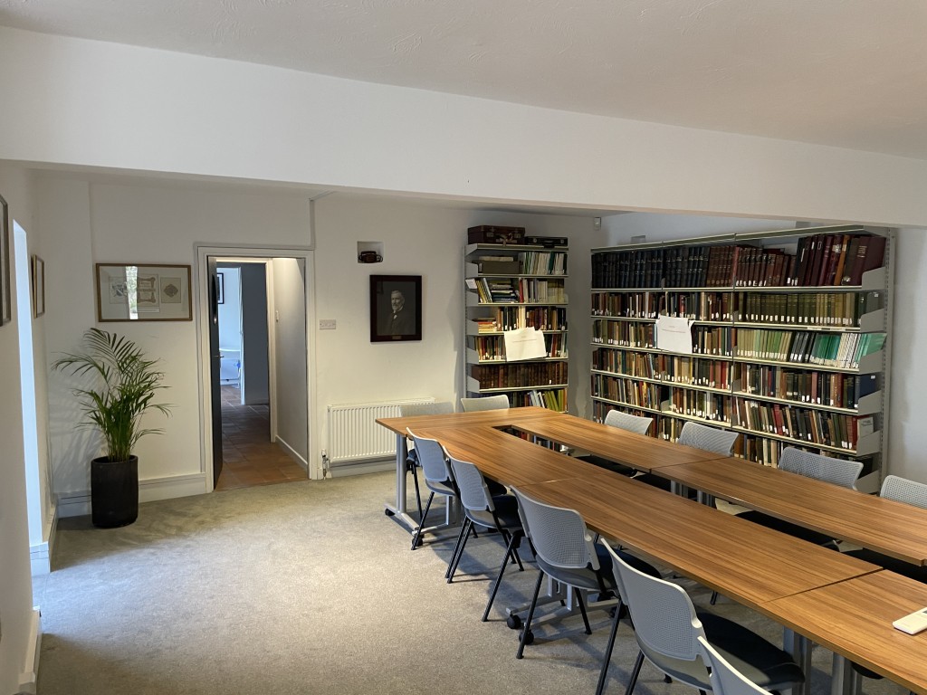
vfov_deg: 53.1
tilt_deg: -5.0
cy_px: 348
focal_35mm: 26
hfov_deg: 67.3
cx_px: 464
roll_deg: +0.6
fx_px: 696
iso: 125
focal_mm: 4.2
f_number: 1.6
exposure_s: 1/50
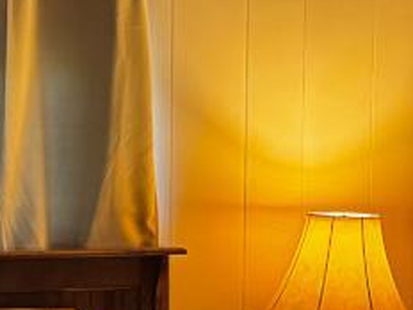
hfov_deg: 12.7
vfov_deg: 9.5
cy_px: 368
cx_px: 155
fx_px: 1849
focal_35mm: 155
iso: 800
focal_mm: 6.76
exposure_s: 1/60
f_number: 1.78
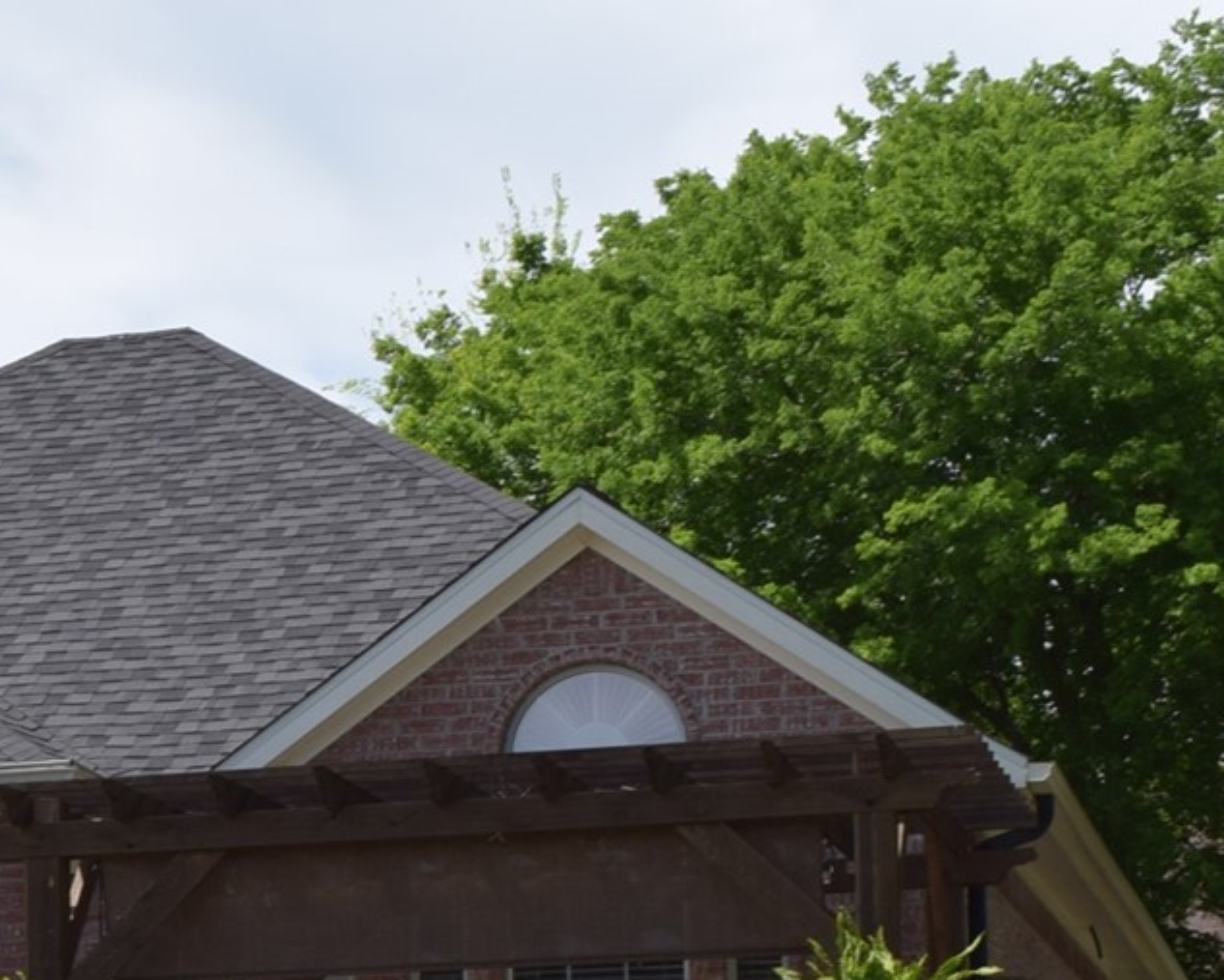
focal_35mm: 121
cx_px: -63
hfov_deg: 15.6
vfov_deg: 12.3
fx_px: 4371
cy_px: 1364
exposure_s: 1/200
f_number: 11
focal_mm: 25
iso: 100
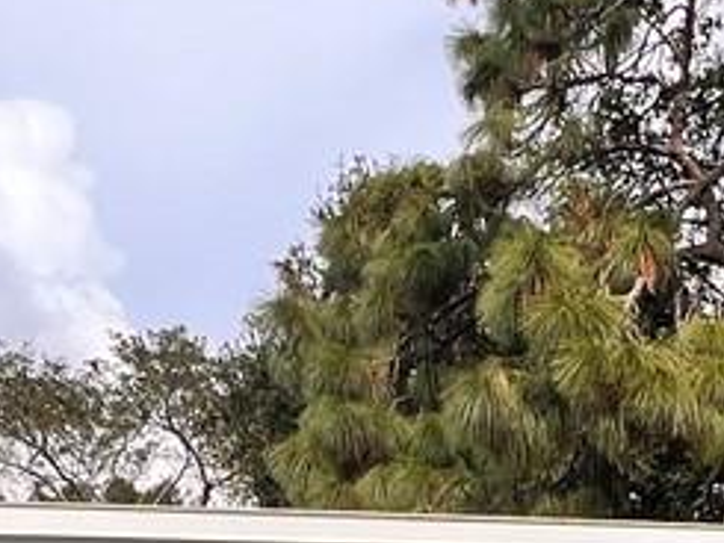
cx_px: 464
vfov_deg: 14.5
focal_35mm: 85
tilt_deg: -2.5
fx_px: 1779
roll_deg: +0.6
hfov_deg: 22.9
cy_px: 1068
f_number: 1.8
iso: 32
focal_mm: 1.57
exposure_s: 1/1167
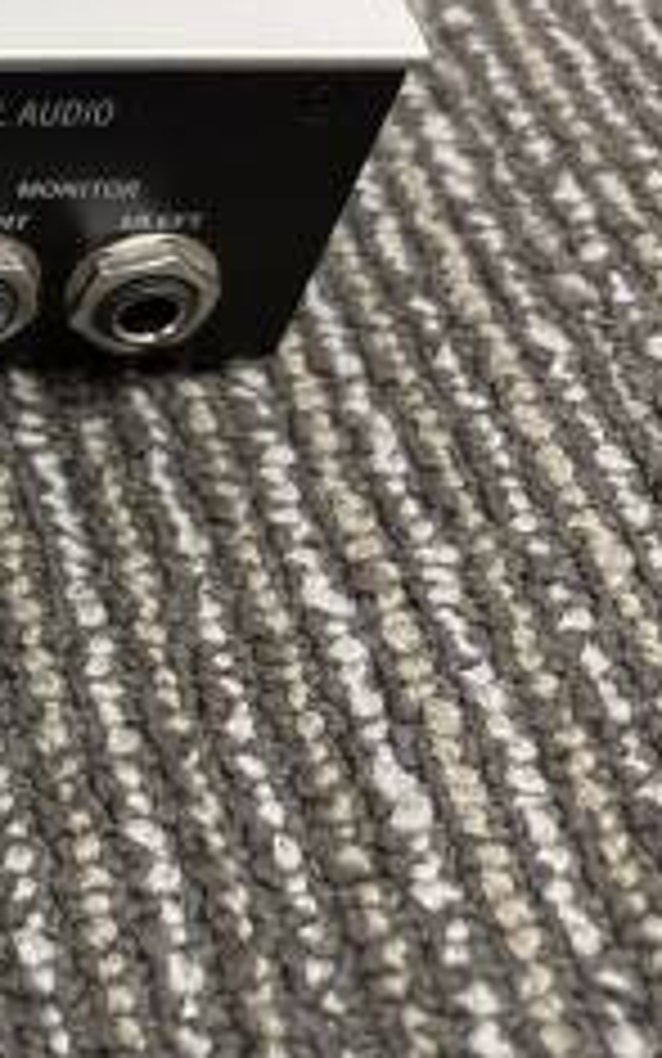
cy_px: 248
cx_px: -446
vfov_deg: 32.7
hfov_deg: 18.0
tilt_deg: -47.0
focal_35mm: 61
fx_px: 1760
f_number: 1.6
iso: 160
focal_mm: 5.96
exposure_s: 1/60
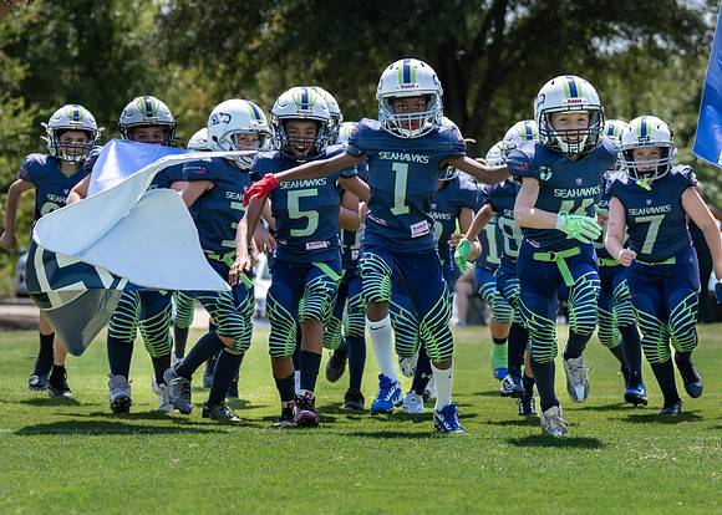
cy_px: 284
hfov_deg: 11.8
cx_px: 391
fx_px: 3483
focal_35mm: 170
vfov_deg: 8.5
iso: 100
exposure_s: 1/1250
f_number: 2.8
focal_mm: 79
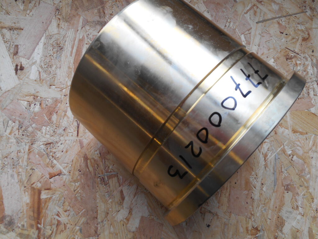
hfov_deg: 67.3
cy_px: 120
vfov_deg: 53.1
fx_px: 239
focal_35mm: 26
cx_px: 159
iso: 80
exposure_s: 1/30
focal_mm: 4.7
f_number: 3.4
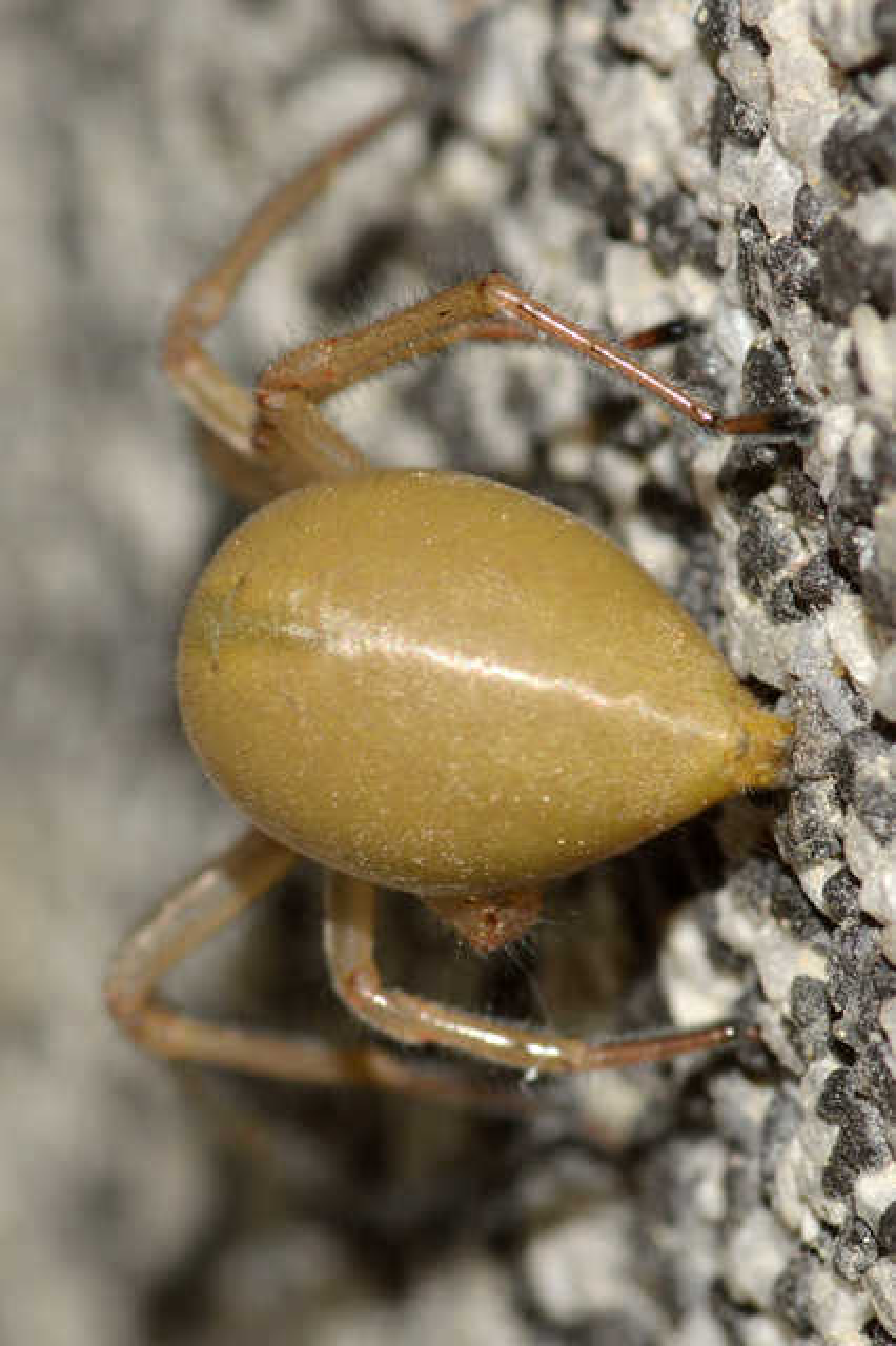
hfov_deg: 9.1
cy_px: 673
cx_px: 448
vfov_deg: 13.7
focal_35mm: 150
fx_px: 5606
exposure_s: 1/200
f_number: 18
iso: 100
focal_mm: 100
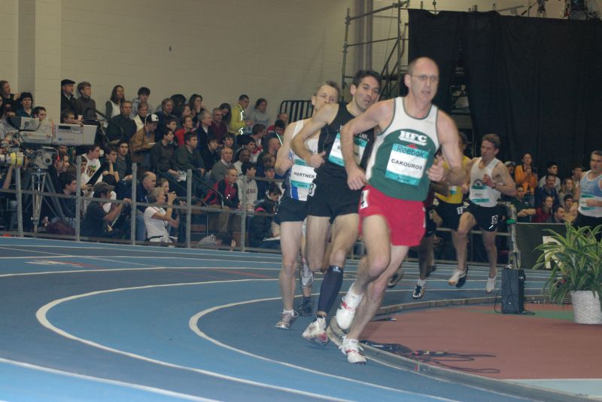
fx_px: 2083
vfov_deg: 11.0
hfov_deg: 16.4
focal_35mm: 124
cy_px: 201
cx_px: 301
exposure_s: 1/100
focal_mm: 83
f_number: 5.6
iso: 800
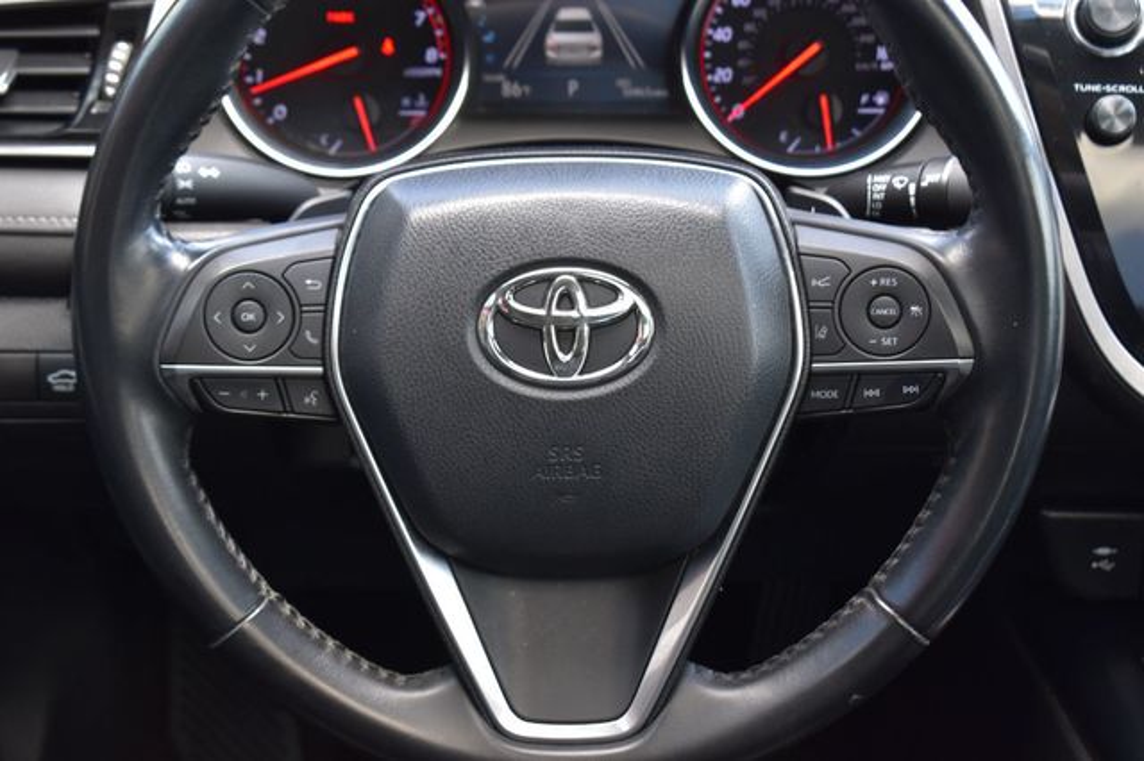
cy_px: 380
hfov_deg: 29.9
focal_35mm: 68
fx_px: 2144
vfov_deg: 20.1
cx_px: 572
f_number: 7.1
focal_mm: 45
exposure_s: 1/30
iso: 400
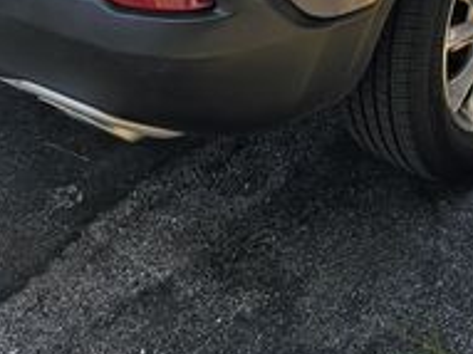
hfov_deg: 25.3
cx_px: 272
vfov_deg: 17.0
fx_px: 1051
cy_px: -205
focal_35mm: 77
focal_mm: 6.3
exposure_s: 1/914
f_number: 1.7
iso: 12
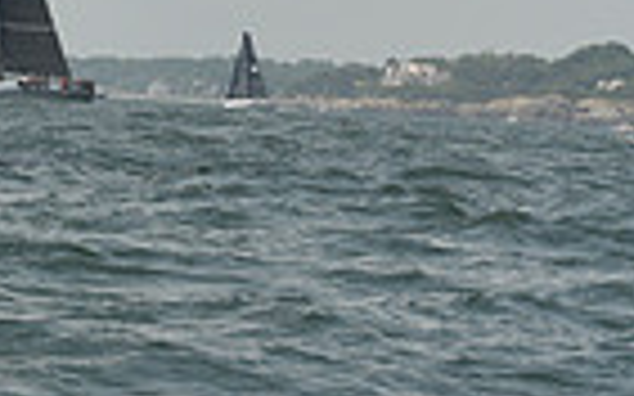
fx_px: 5078
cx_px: -232
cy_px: -850
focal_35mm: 294
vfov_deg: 4.3
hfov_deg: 7.1
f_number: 10
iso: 250
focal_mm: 70
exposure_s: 1/800
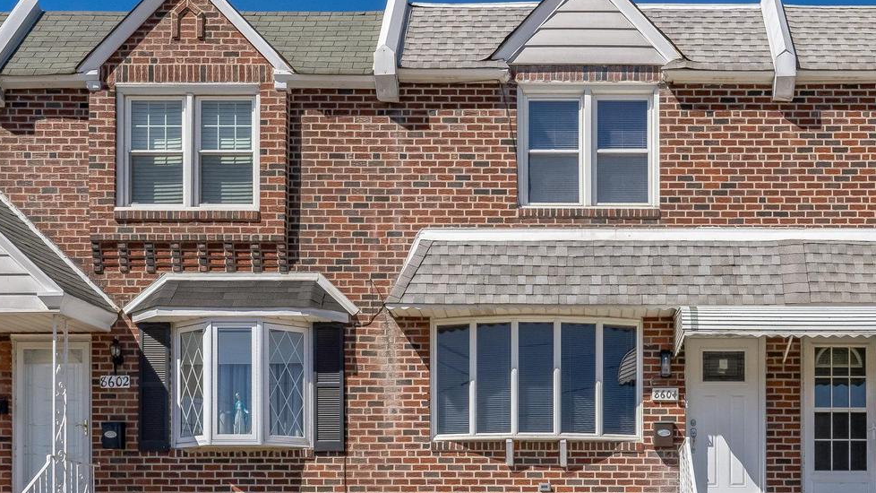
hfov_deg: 52.0
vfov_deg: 31.1
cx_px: 590
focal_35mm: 38
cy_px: 339
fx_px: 877
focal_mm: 24.5
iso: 640
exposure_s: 1/1600
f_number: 11
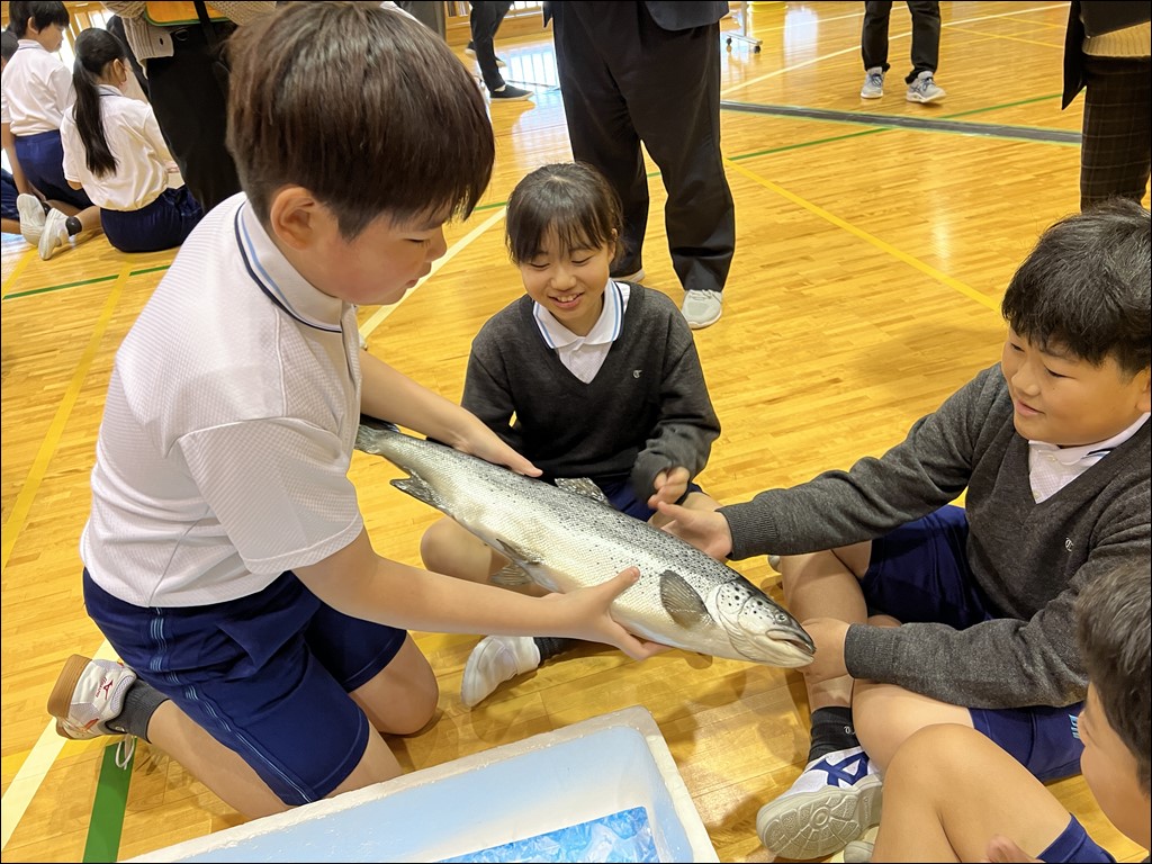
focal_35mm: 26
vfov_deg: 53.1
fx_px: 865
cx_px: 576
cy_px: 432
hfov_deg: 67.3
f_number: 1.5
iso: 100
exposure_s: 1/60
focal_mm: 5.7
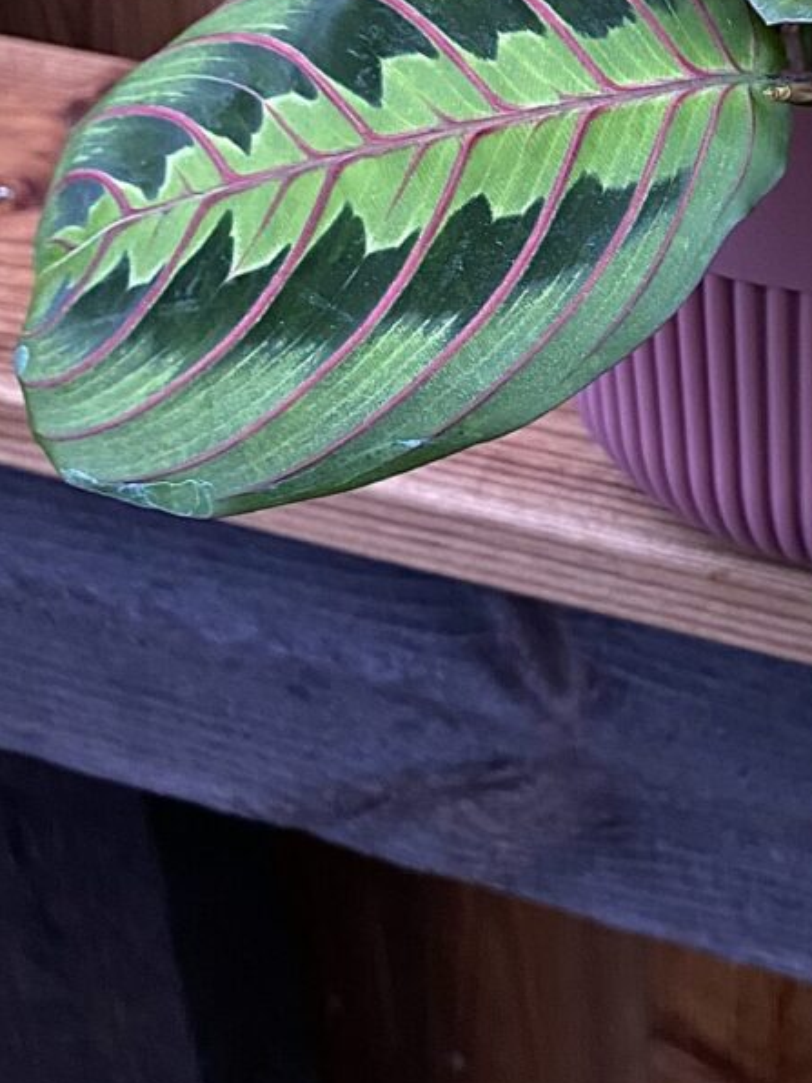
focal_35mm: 67
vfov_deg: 27.5
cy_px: 33
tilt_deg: -28.9
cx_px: 956
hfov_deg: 20.6
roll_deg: -1.8
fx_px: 2096
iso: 125
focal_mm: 4.25
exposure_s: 1/50
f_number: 1.8
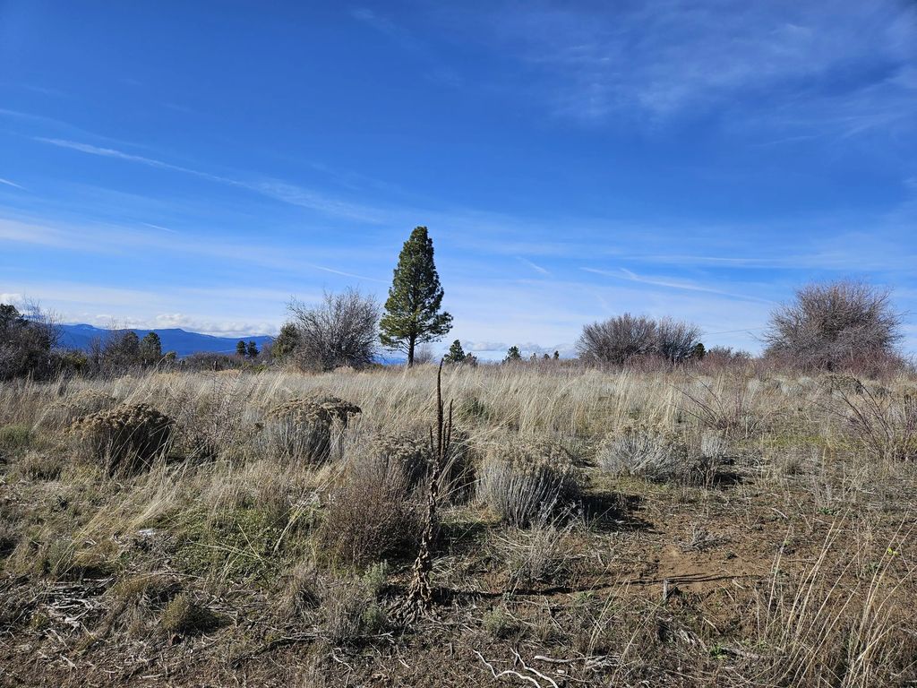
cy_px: 344
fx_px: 609
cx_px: 458
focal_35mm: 23
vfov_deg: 58.9
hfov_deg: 73.9
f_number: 1.8
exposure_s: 1/2450
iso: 25
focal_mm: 5.4
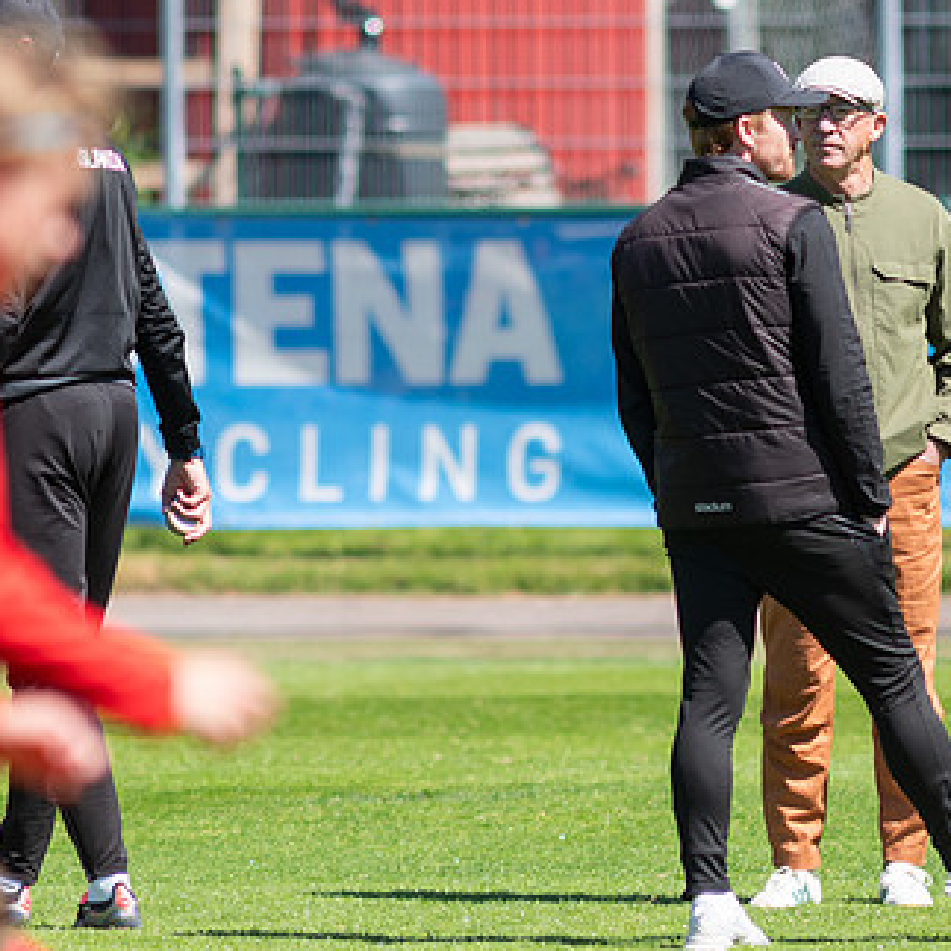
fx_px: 29839
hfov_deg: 1.8
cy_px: 217
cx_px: 651
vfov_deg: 1.8
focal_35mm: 960
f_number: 3.2
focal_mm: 300
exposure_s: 1/2500
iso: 200
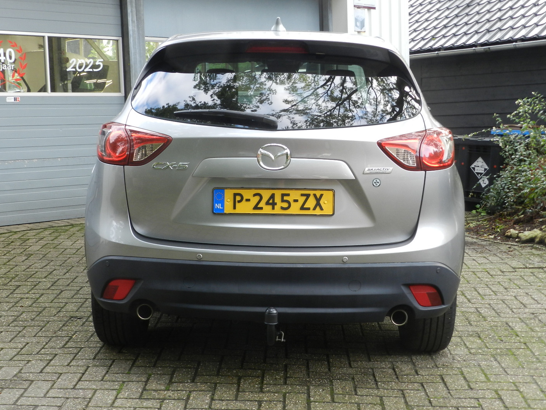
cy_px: 206
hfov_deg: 35.5
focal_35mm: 54
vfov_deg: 27.0
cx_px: 270
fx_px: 852
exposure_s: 1/30
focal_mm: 9.4
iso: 180
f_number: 4.4
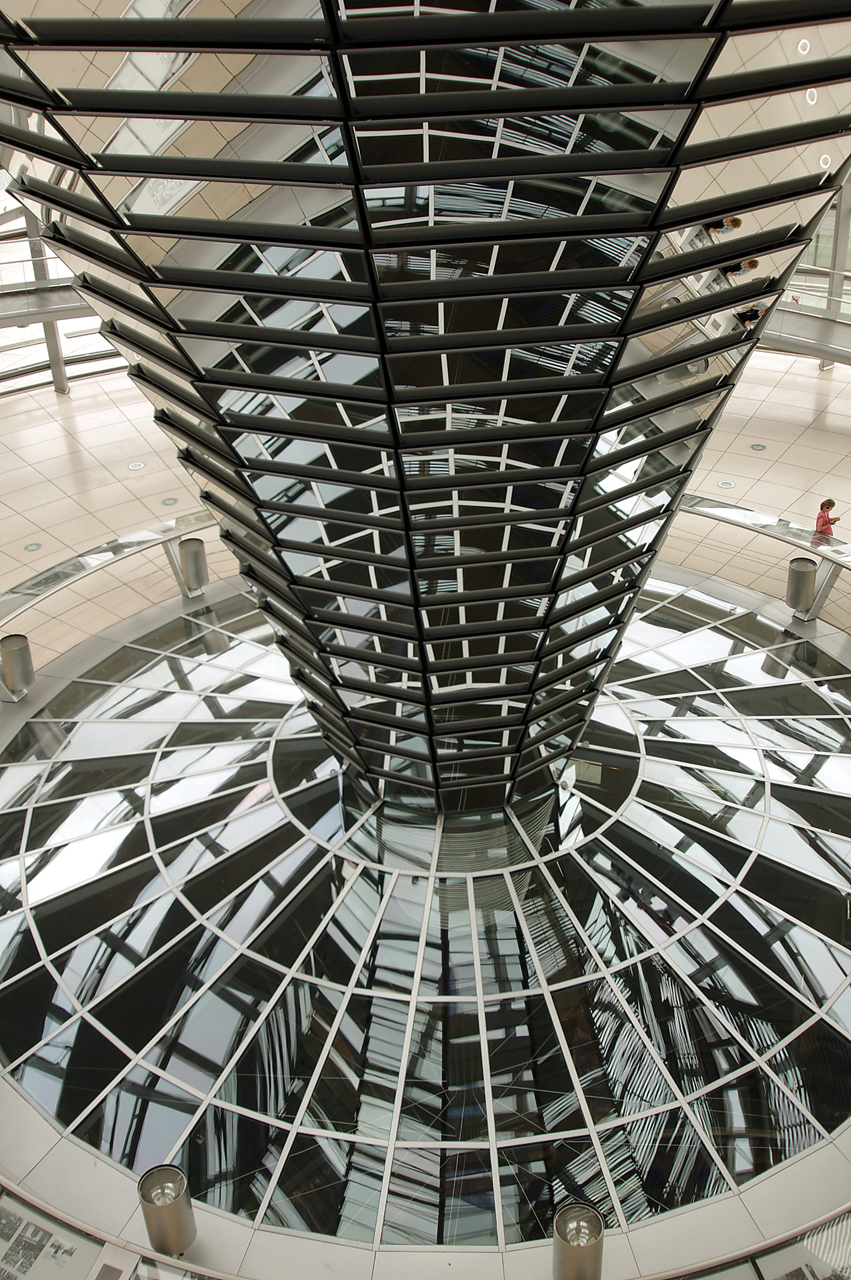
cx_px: 426
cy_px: 640
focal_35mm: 36
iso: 100
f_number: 8
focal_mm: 24
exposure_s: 1/25
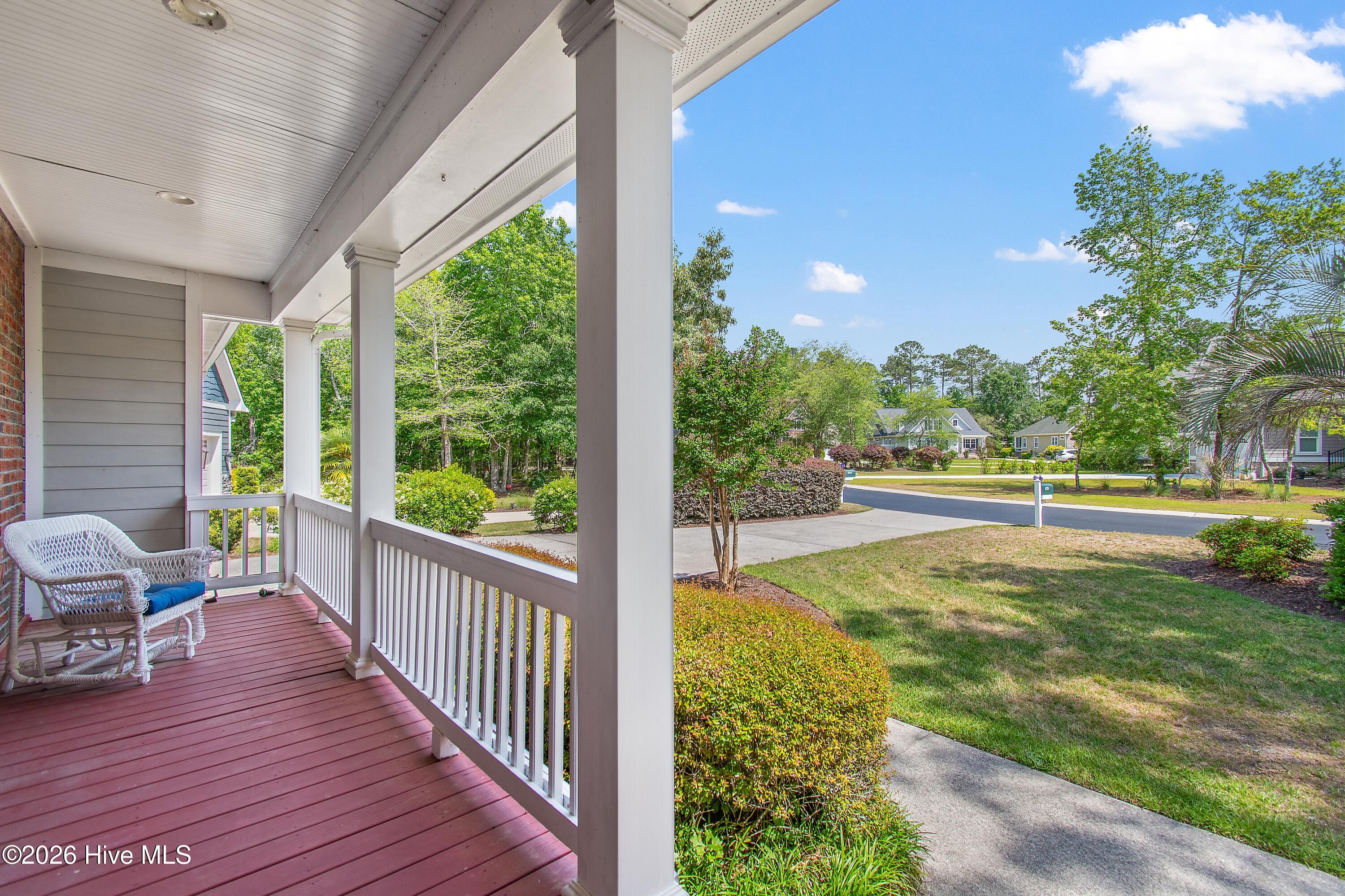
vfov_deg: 77.3
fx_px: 560
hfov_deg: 100.4
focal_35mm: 15
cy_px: 448
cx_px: 672
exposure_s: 1/100
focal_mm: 10
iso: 100
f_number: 5
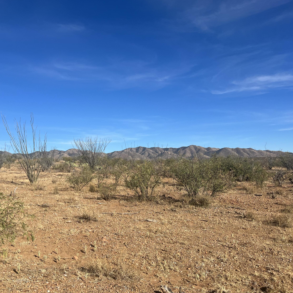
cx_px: 105
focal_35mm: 31
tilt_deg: +6.7
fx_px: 297
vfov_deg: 52.5
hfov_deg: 51.8
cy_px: 145
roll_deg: +2.9
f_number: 1.5
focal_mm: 5.7
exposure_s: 1/5882
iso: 50
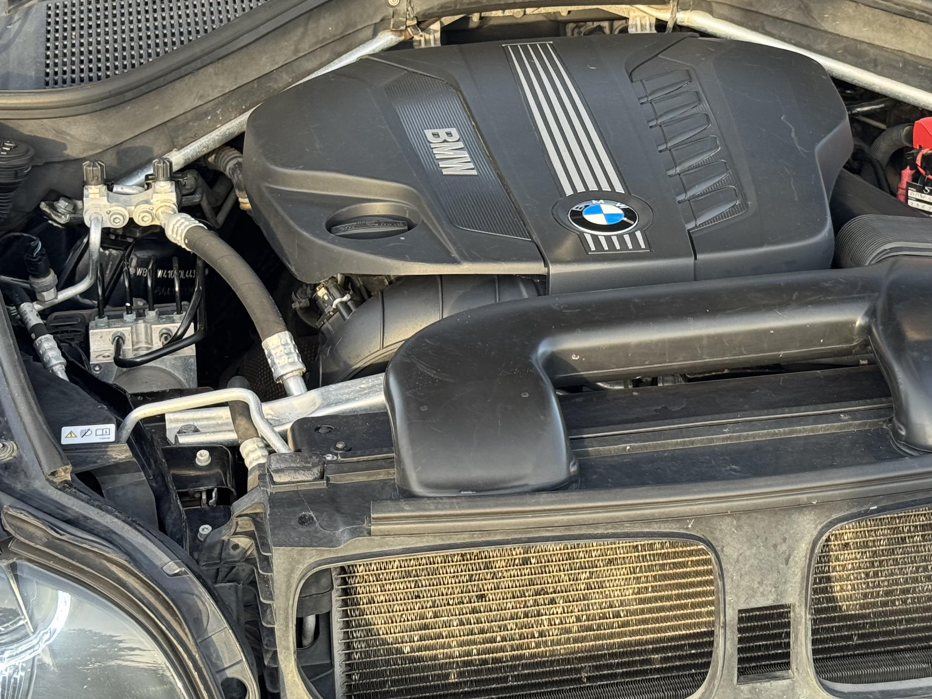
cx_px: 607
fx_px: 2073
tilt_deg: -19.8
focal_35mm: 77
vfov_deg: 19.0
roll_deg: -1.4
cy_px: 182
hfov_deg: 25.2
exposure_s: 1/227
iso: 64
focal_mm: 6.76
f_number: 1.78
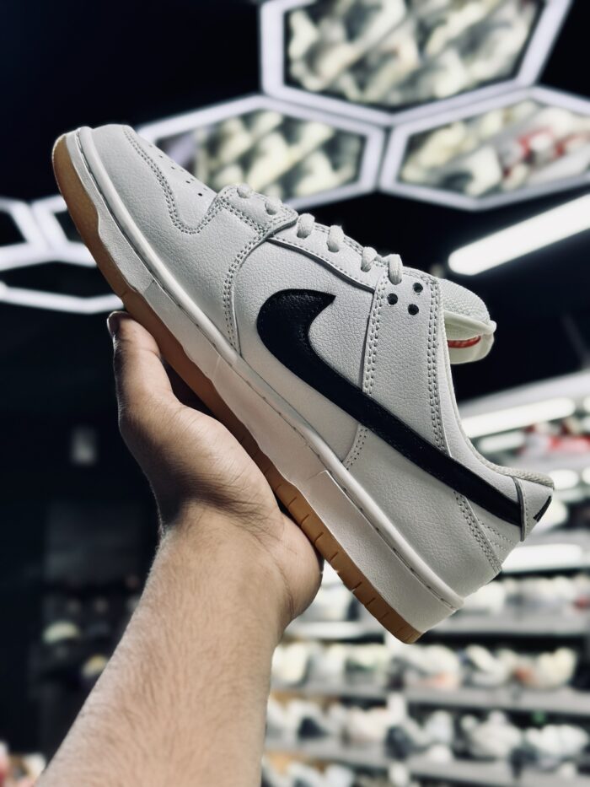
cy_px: 394
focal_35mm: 48
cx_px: 295
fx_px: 1091
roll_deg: +0.3
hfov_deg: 30.3
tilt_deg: +12.1
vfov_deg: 39.7
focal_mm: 6.86
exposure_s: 1/141
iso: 80
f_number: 1.78
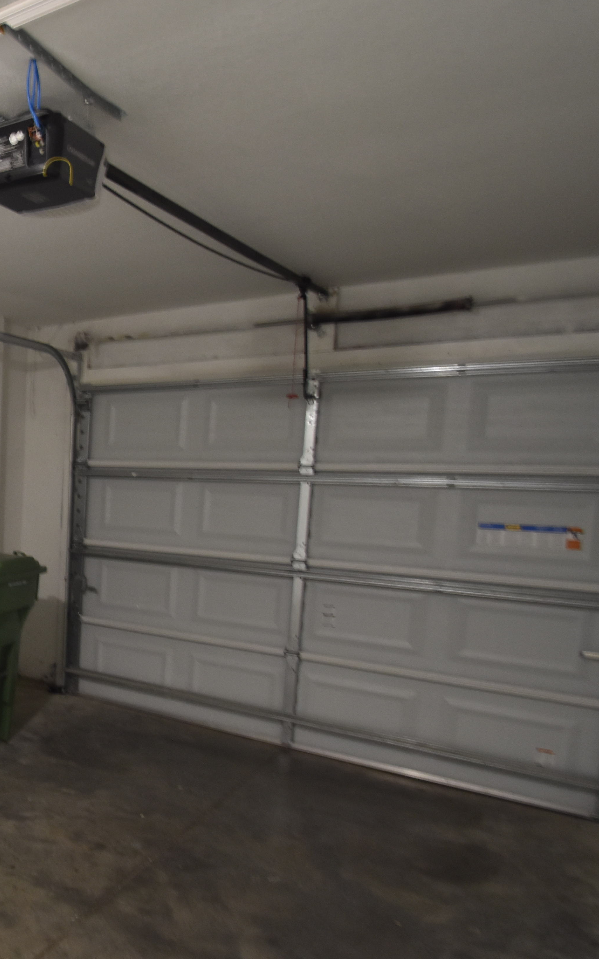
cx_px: -155
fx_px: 731
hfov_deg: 33.9
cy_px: 530
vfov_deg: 66.3
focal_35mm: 28
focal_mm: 10
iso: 800
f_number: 3.5
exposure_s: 1/10
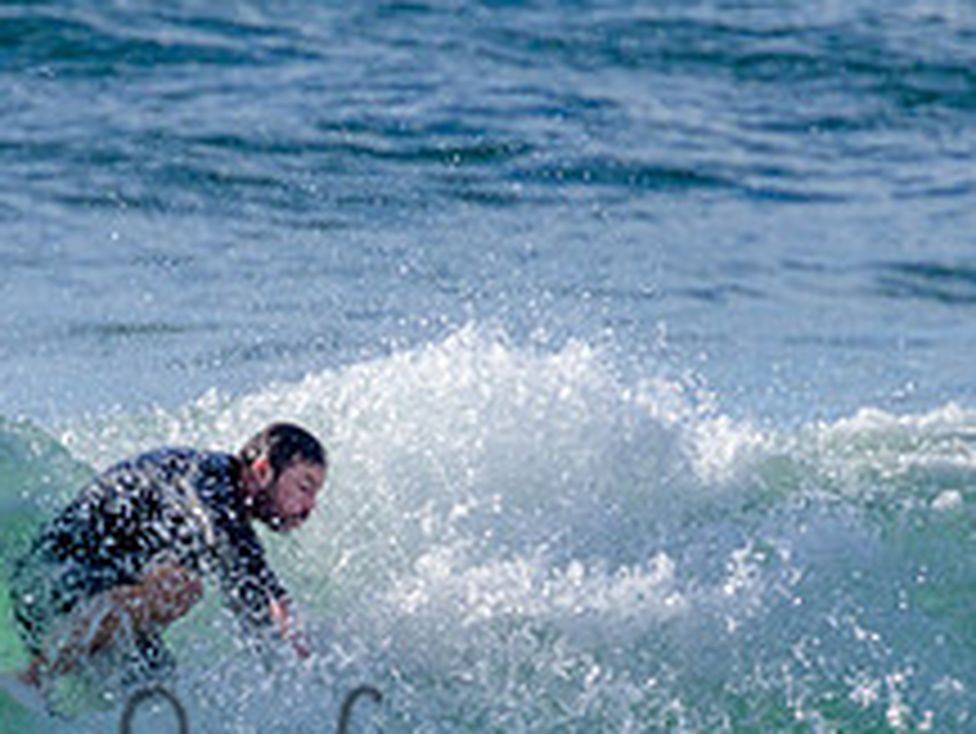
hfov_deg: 1.0
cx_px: 315
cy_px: 718
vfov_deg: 0.7
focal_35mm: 2057
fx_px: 58029
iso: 800
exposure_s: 1/2000
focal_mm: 800
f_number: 11
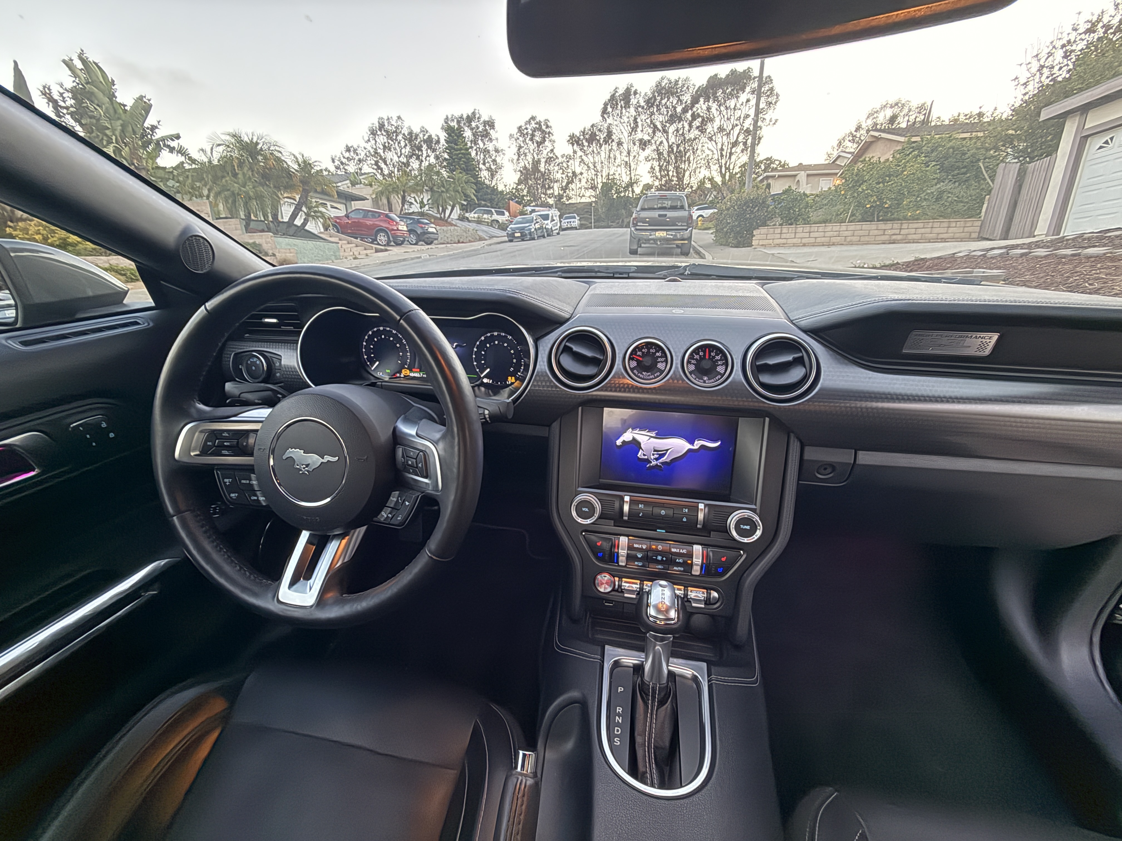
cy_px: 420
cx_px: 561
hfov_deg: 102.1
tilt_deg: -14.0
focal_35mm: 14
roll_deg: +2.4
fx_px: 454
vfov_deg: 85.7
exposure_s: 1/60
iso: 640
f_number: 2.2
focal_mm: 2.22
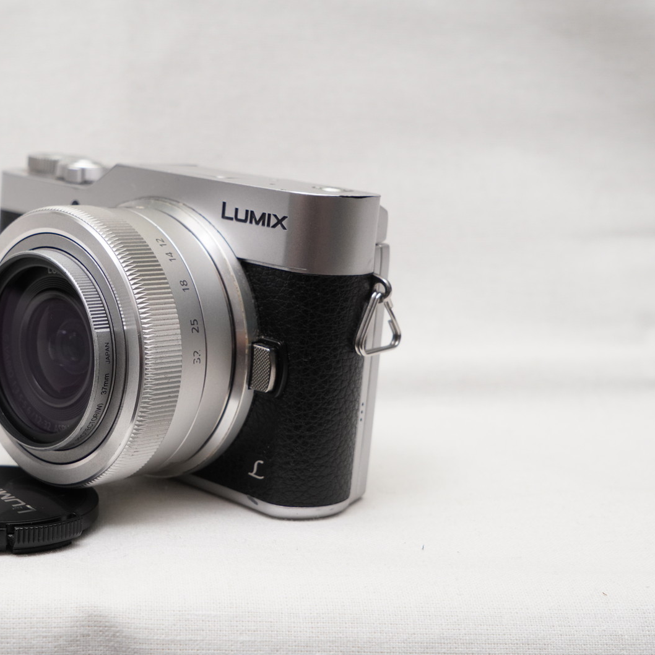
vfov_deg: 27.0
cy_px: 330
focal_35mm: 64
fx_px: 1362
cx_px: 199
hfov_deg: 26.8
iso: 800
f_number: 8
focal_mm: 33
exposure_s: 1/60
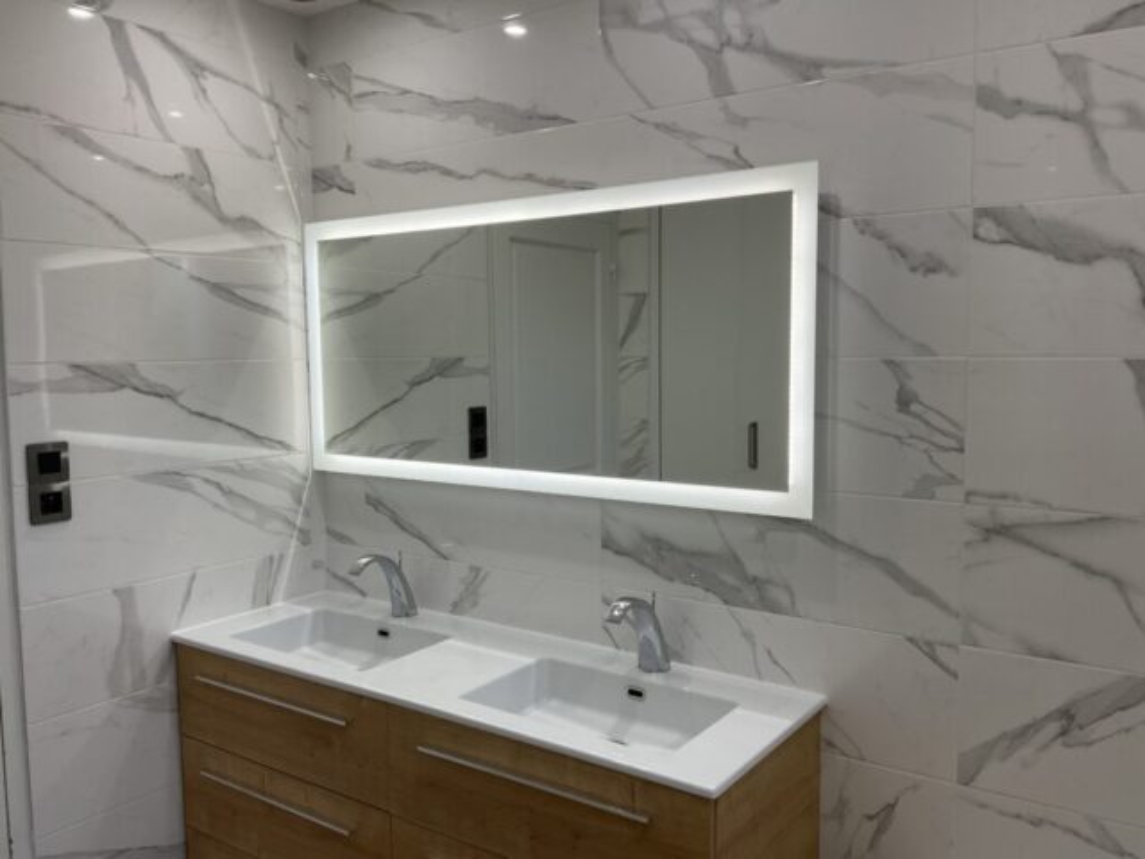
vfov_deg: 48.2
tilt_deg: -3.9
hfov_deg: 61.7
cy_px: 430
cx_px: 572
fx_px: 959
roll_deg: +1.2
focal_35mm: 29
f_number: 1.8
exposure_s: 1/120
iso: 32
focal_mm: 3
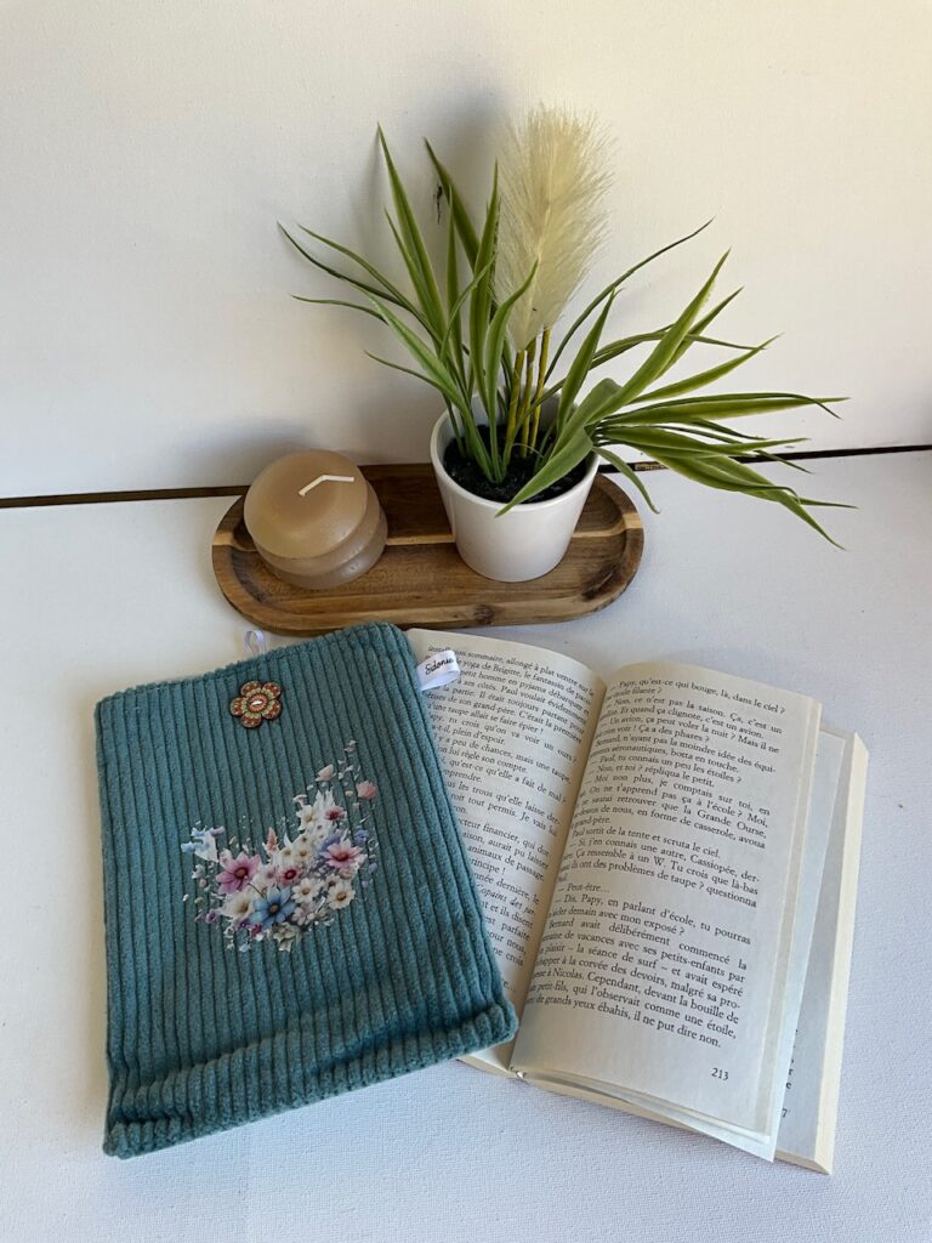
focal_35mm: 29
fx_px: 1041
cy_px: 622
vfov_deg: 61.7
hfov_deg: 48.2
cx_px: 466
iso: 20
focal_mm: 3
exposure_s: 1/100
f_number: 1.8
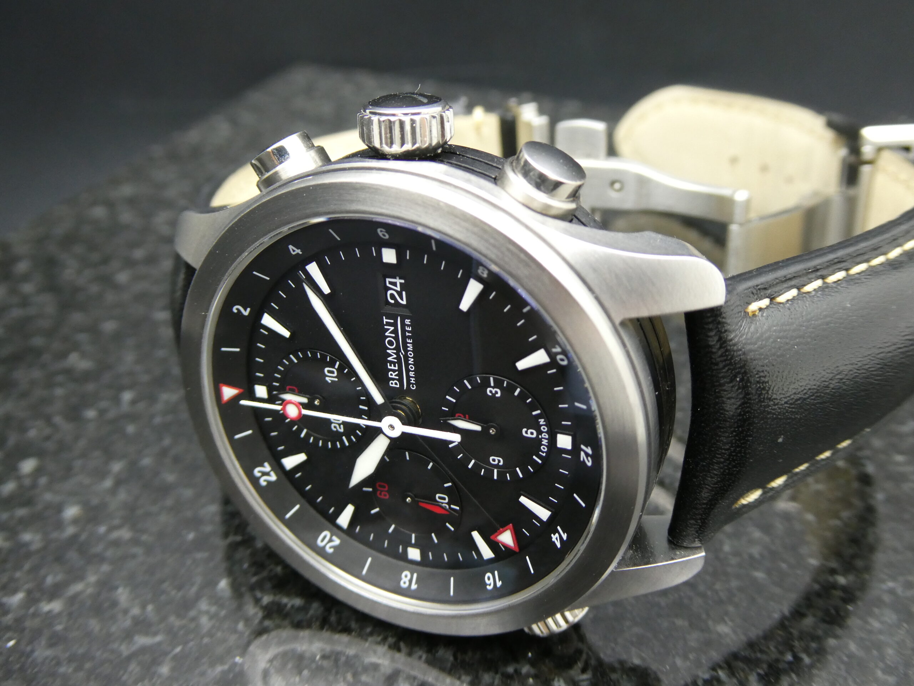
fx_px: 924
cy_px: 343
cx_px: 457
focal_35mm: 35
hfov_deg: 52.6
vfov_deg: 40.7
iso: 320
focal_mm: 6.3
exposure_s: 1/80
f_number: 3.7
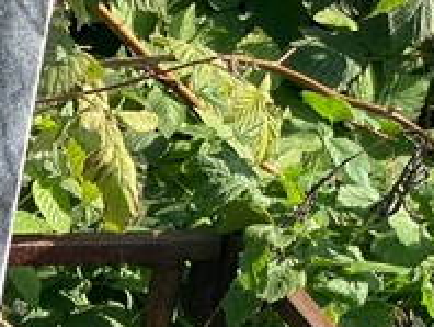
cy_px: 448
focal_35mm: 210
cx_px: -298
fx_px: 2636
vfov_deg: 7.0
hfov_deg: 9.1
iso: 20
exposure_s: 1/639
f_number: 2
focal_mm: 6
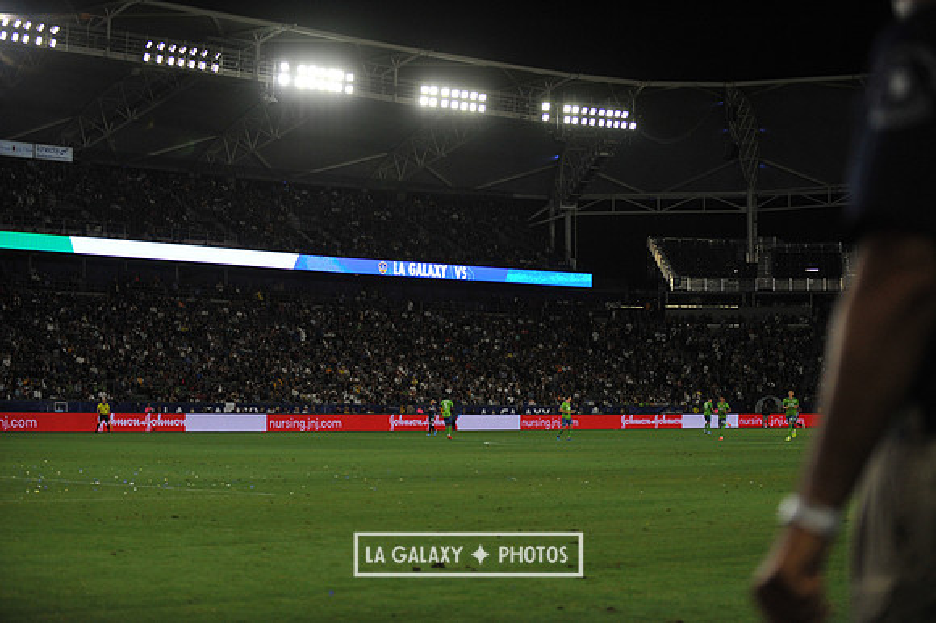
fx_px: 1819
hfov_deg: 28.9
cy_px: 312
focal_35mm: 70
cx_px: 468
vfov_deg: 19.4
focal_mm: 70
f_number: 2.8
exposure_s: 1/2000
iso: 1600
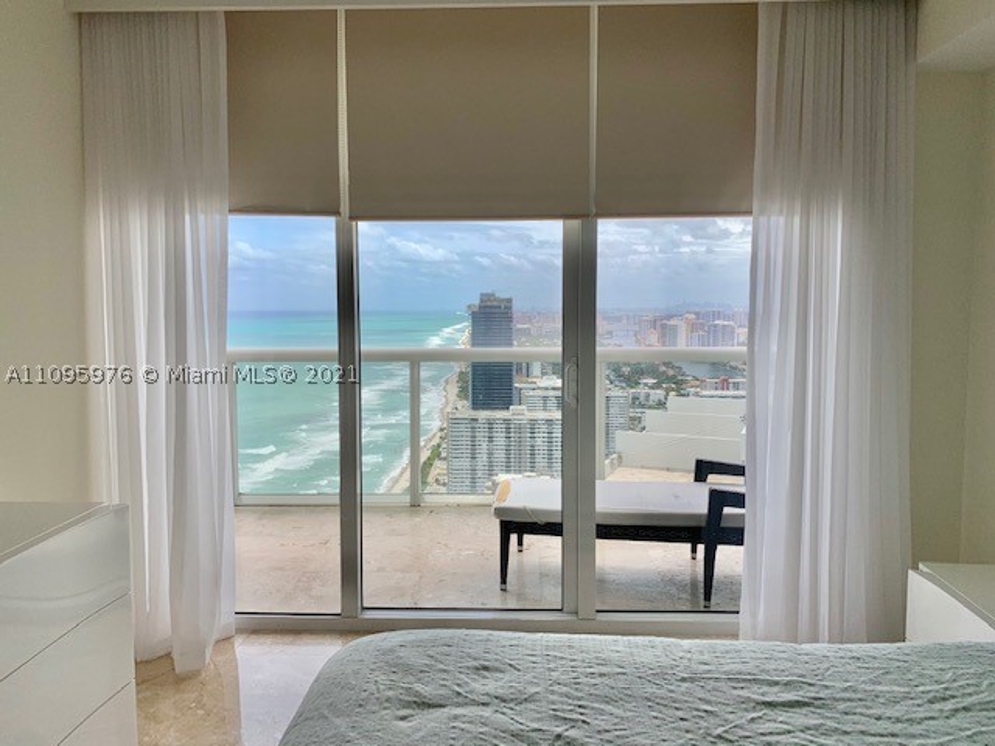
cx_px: 498
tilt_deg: -5.1
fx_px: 747
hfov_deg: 67.3
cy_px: 373
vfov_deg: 53.1
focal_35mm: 26
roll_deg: +0.4
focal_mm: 4.25
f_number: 1.8
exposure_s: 1/465
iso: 25
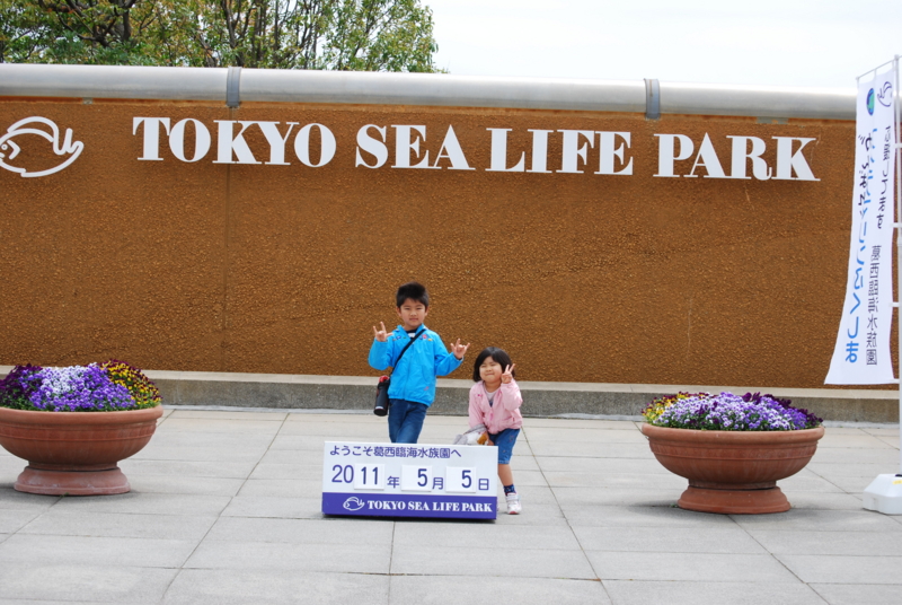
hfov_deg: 24.6
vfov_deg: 16.6
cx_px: 451
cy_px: 302
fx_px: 2070
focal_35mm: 82
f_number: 7.1
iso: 100
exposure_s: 1/200
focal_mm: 55
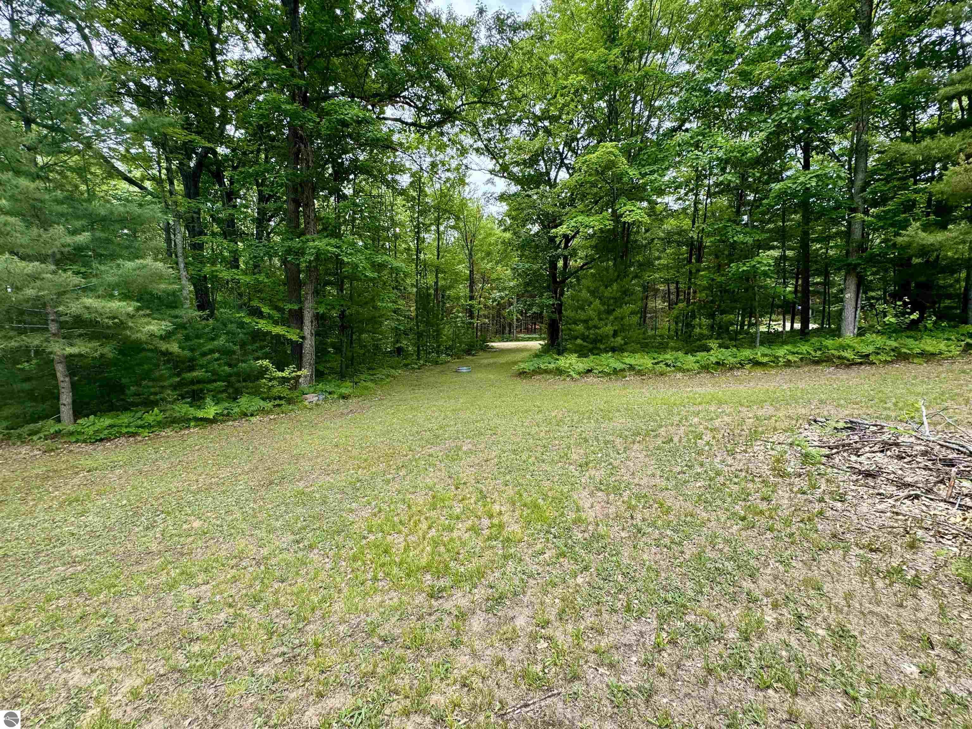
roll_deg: -0.3
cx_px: 486
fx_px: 393
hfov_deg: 102.1
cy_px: 364
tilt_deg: -8.0
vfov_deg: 85.7
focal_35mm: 14
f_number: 2.2
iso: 40
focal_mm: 2.22
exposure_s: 1/290
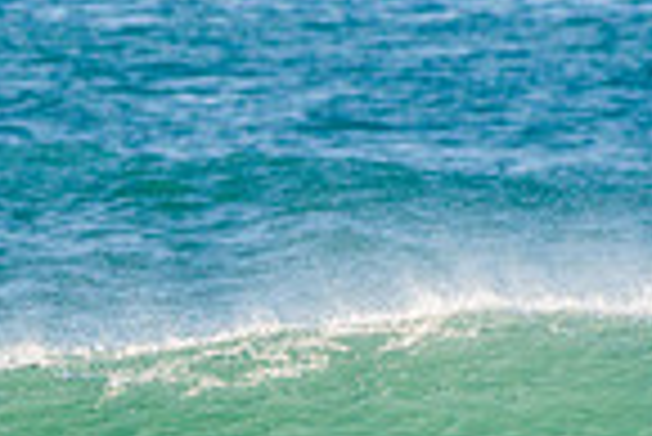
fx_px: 36312
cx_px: -108
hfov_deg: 1.0
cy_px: 717
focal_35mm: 2003
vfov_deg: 0.7
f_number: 5.6
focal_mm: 500
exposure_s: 1/1600
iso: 200
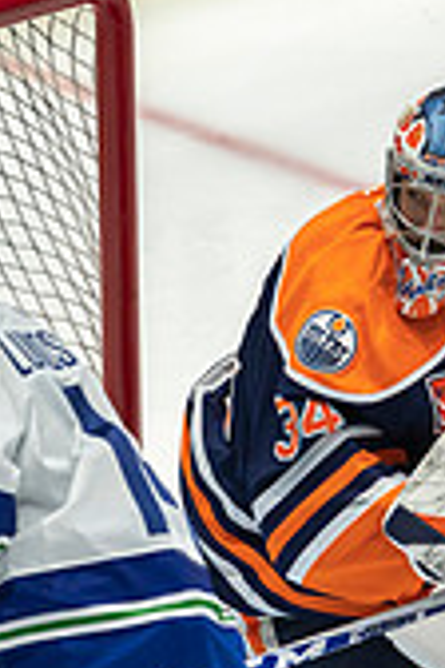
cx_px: 326
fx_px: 29850
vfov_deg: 1.3
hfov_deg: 0.9
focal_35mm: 1610
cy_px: 728
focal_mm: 600
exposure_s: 1/640
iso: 1600
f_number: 4
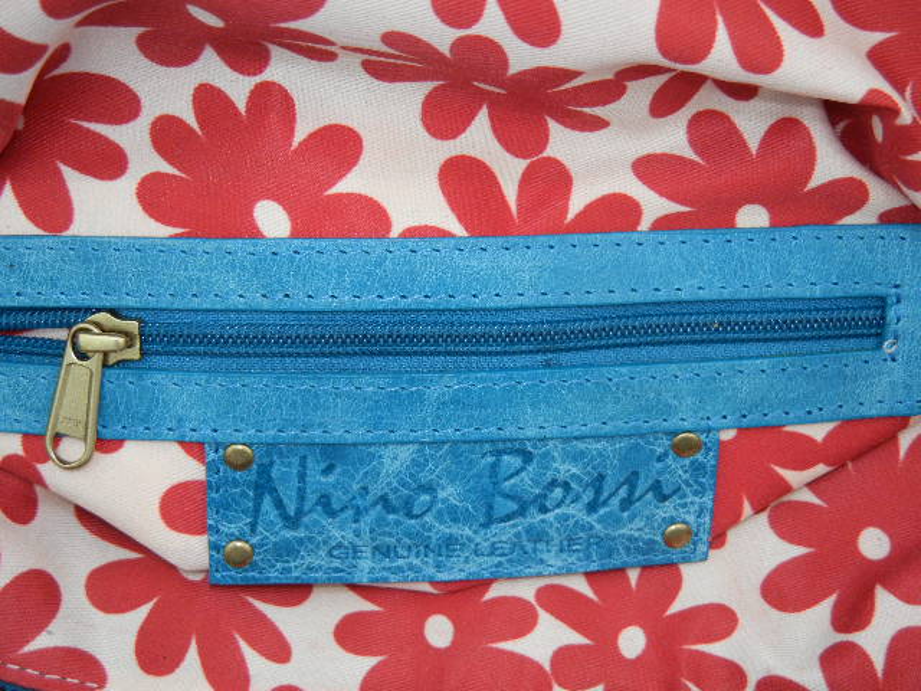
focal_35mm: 52
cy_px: 346
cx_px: 460
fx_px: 1384
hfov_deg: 36.8
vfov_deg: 28.0
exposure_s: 1/30
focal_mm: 9.3
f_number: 3.9
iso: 565
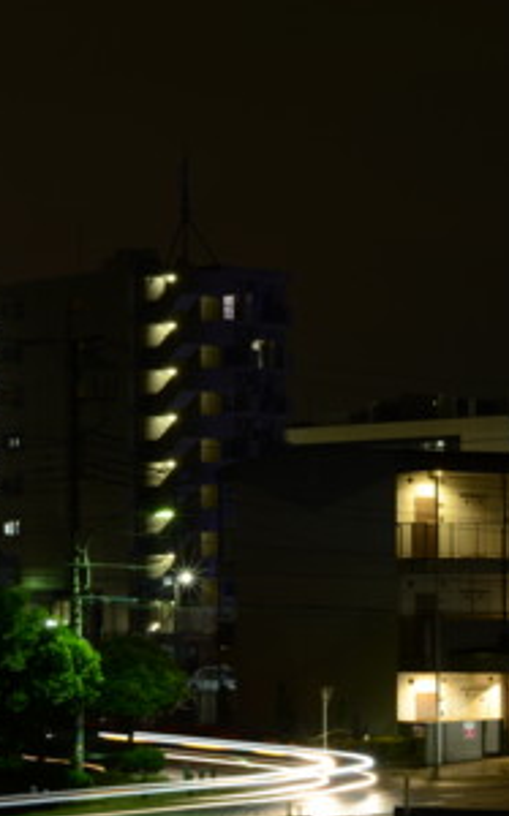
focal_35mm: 114
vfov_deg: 18.3
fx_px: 2537
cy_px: 495
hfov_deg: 11.3
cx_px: 591
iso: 100
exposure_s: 10
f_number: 11
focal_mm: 35
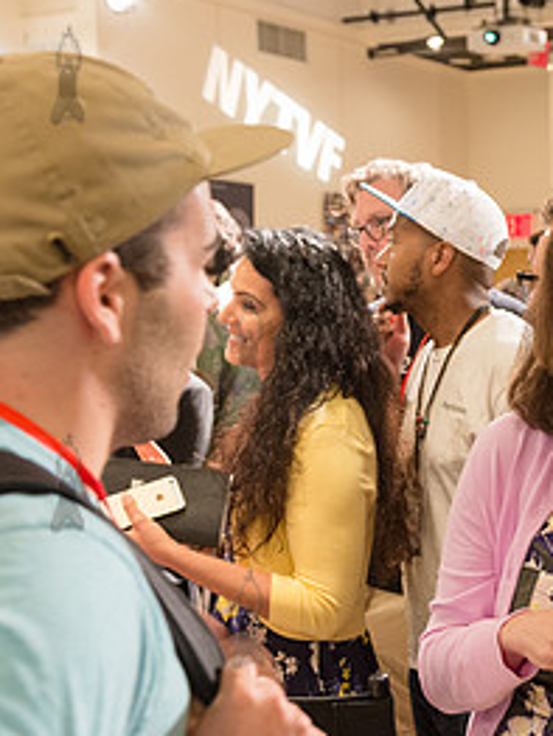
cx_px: 609
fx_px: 1404
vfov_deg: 29.2
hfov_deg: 21.2
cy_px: 482
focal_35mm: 66
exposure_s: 1/50
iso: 2500
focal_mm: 31
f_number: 4
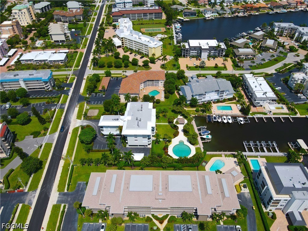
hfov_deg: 71.6
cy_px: 116
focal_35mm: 24
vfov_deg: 56.8
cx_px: 154
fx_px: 214
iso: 100
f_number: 2.8
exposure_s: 1/1000
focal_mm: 4.5
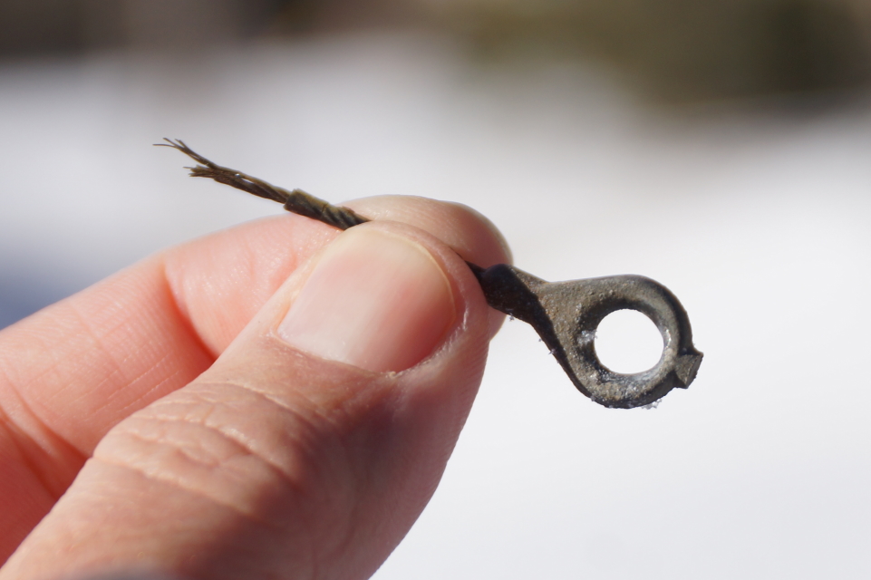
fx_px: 3773
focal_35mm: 156
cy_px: 295
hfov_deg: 13.2
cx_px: 445
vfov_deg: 8.8
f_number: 6.3
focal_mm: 100
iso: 100
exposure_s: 1/200
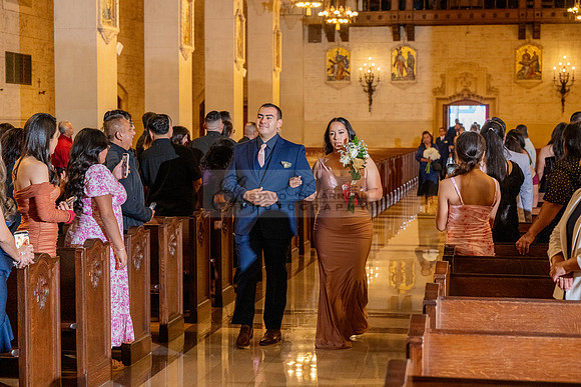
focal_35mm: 70
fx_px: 1130
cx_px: 290
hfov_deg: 28.8
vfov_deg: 19.5
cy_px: 194
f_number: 4.5
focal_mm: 70
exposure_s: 1/200
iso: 2000
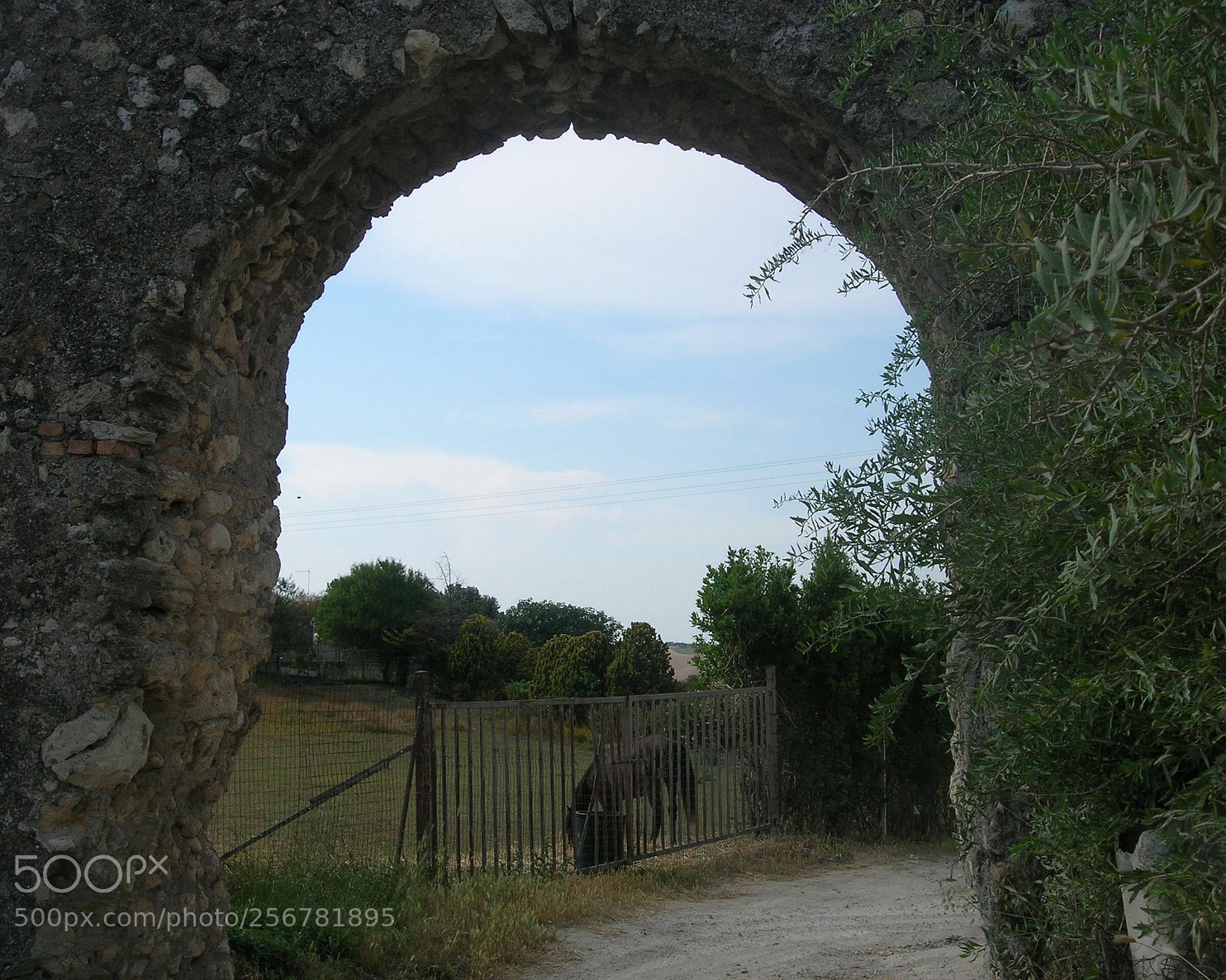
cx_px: 624
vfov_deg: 37.3
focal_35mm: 40
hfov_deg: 45.8
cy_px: 487
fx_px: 1451
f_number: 4.8
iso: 64
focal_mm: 7.8
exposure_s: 1/690
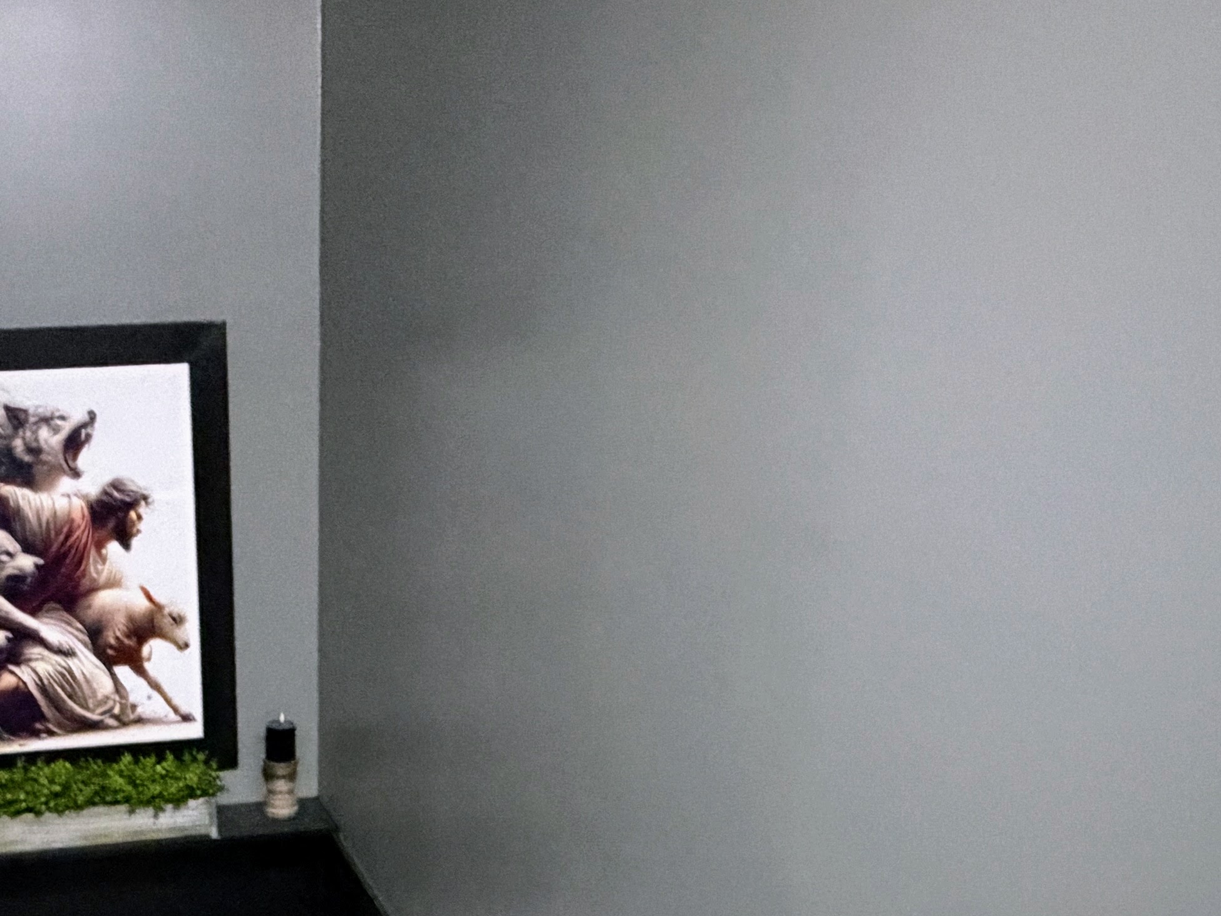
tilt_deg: -25.7
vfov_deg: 32.1
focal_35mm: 41
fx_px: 1446
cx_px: 225
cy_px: 940
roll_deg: +0.5
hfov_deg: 43.4
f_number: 2.2
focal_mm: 2.22
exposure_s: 1/40
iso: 1600
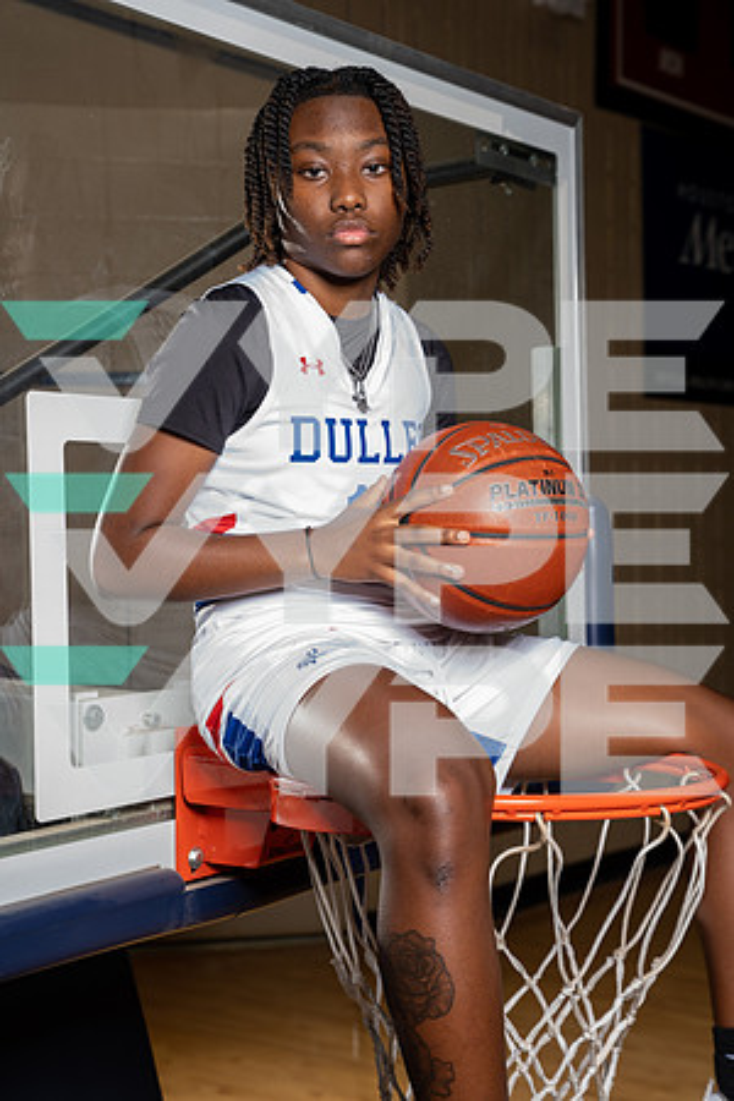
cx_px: 367
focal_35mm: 57
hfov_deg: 23.8
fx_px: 1743
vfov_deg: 35.1
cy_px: 550
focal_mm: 57
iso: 640
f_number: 5.6
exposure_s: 1/250
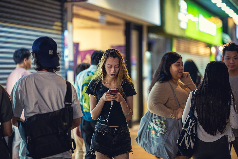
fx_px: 562
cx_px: 119
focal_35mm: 85
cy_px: 80
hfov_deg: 23.9
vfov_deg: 16.1
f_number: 1.4
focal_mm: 85
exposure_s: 1/200
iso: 500
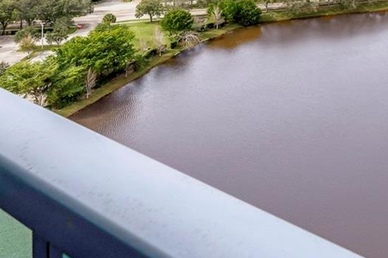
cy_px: -161
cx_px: 427
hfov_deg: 30.2
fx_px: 640
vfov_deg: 19.1
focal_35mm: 59
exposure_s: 1/320
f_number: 9
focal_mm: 15.1
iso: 200
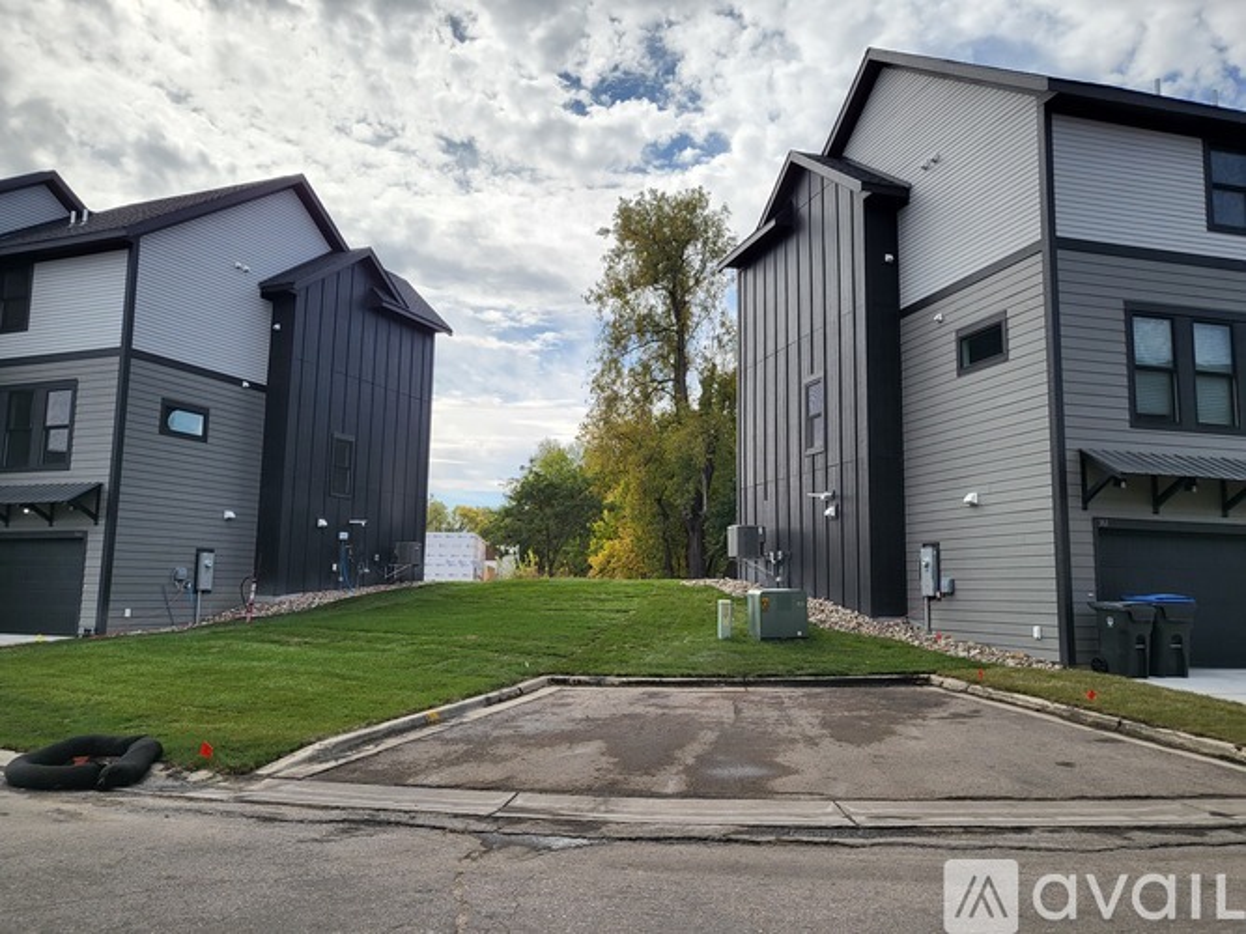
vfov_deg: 53.0
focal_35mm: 26
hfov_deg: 67.3
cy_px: 467
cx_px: 623
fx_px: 936
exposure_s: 1/2874
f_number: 1.8
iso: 50
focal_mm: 4.25
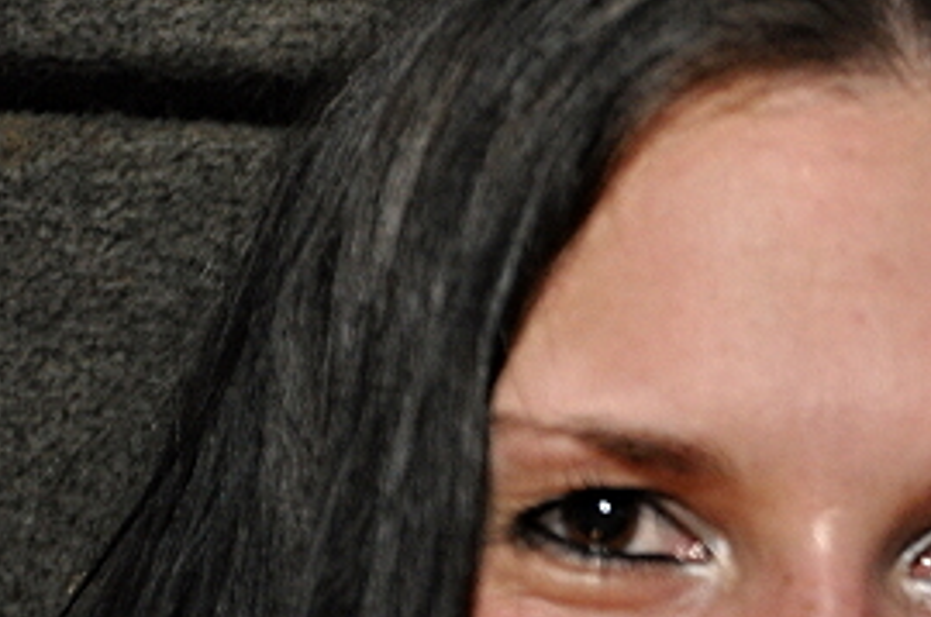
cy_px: 633
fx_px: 4363
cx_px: 1234
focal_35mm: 169
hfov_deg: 11.8
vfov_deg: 8.0
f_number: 2.8
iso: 800
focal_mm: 38
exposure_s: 1/60
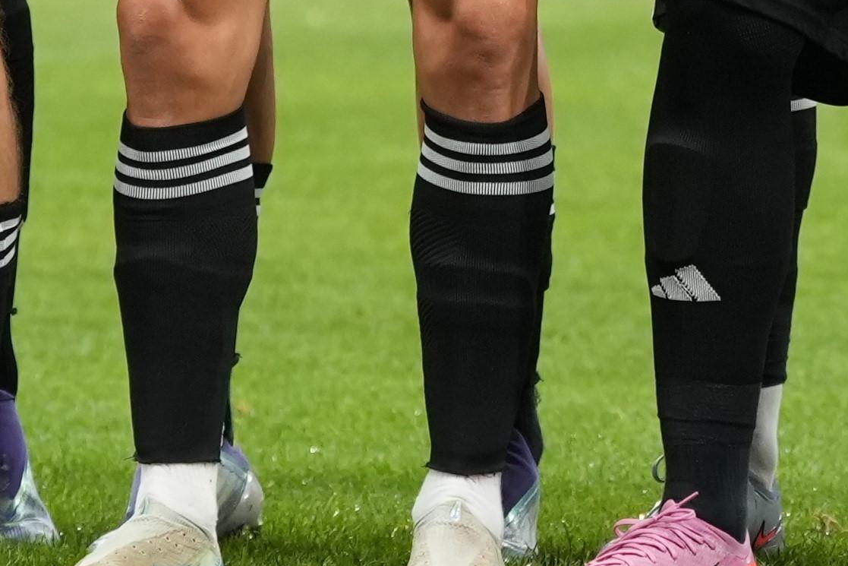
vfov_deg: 2.5
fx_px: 13003
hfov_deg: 3.7
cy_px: -758
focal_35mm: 552
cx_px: 1166
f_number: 3.5
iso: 1600
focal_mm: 88
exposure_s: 1/800
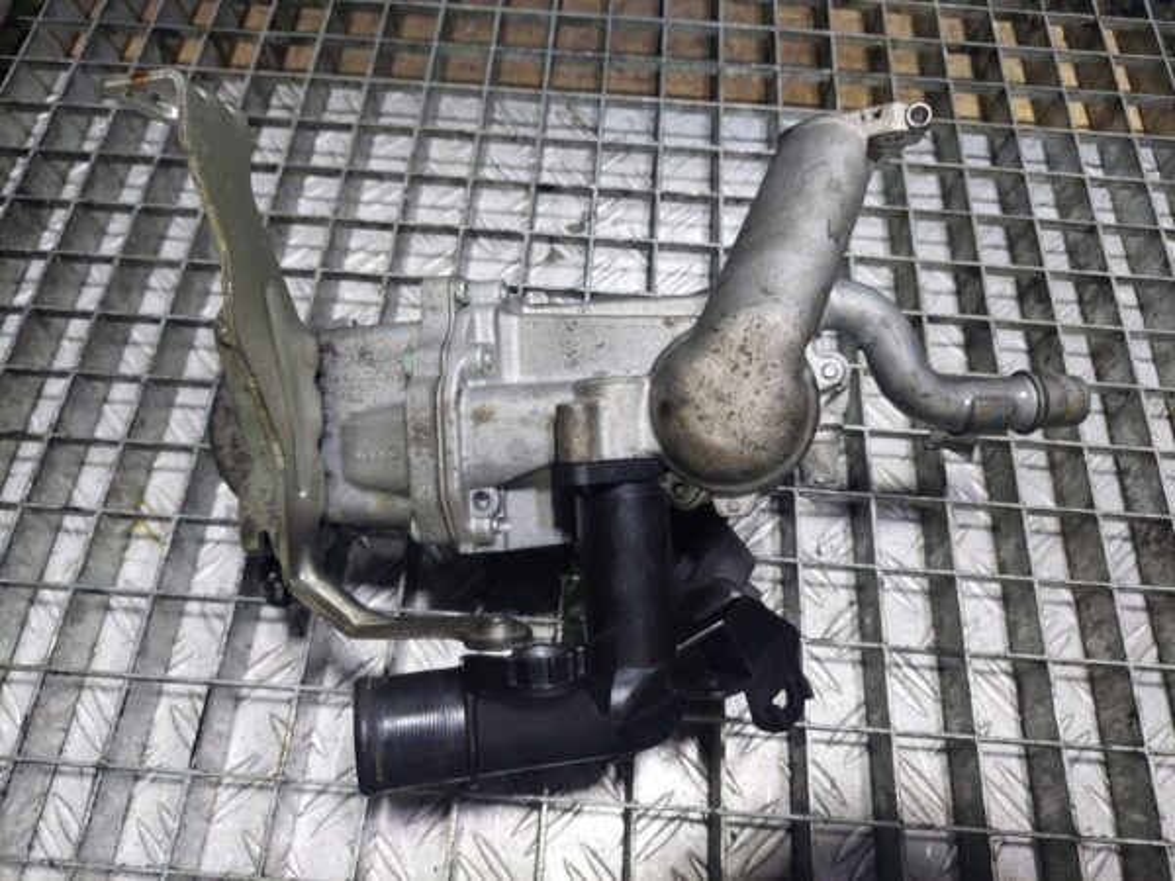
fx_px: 849
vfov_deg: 54.9
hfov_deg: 69.4
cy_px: 440
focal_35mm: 25
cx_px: 588
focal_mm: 5.23
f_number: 1.8
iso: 160
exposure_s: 1/50
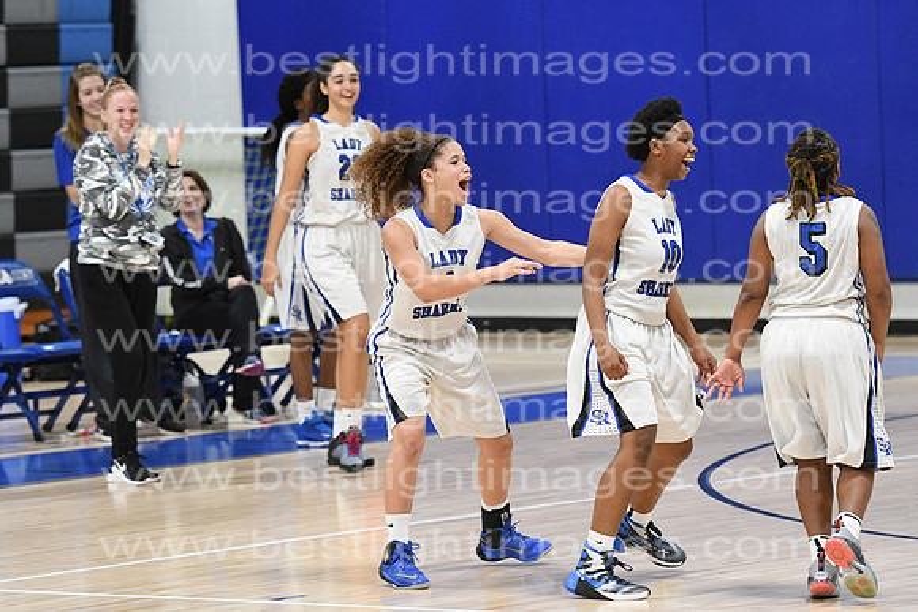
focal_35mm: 240
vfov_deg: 5.7
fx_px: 6121
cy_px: 306
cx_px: 459
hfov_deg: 8.6
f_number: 3.5
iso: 5000
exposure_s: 1/640
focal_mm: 160
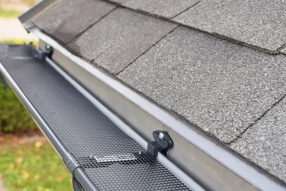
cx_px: 143
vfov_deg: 25.7
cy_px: 96
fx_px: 417
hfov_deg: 37.9
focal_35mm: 52
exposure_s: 1/60
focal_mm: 35
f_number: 5.6
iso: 200
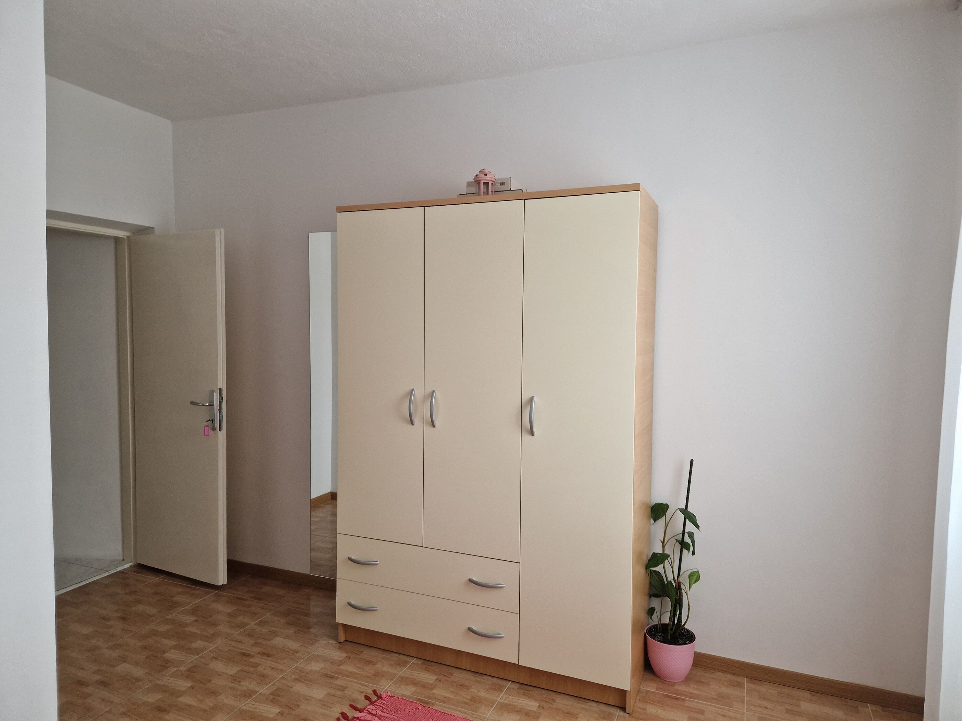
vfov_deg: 58.9
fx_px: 639
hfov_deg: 73.9
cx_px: 481
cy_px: 360
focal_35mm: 23
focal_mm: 5.4
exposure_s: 1/100
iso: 320
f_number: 1.8
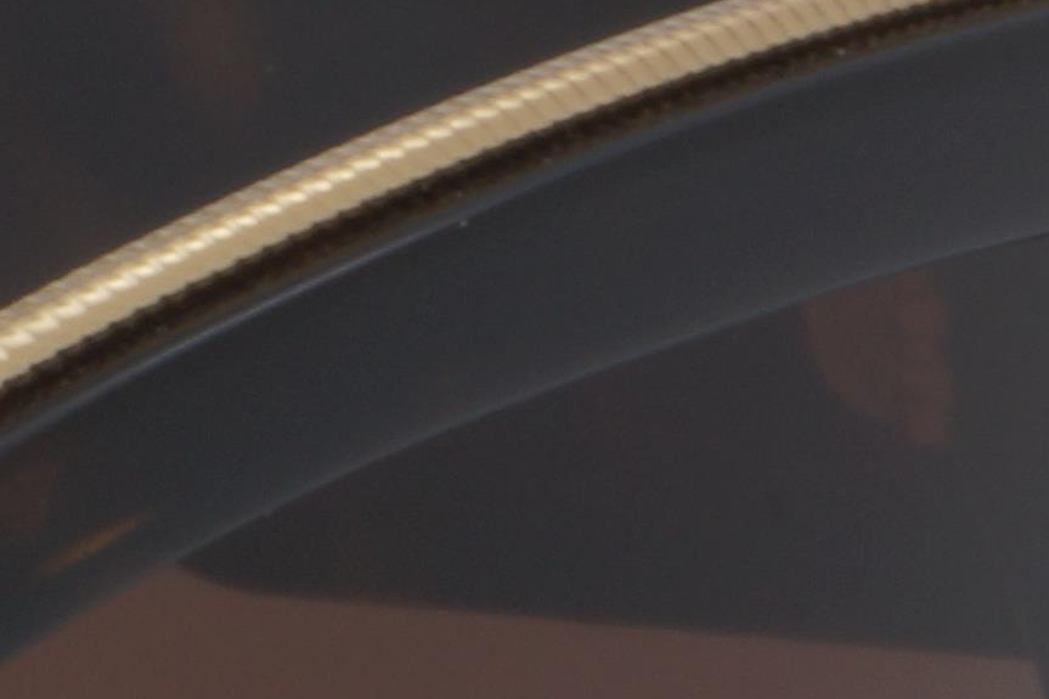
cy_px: 1326
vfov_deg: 2.4
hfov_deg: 3.5
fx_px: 16706
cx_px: -2110
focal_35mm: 573
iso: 100
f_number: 32
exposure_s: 1/4
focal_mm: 55
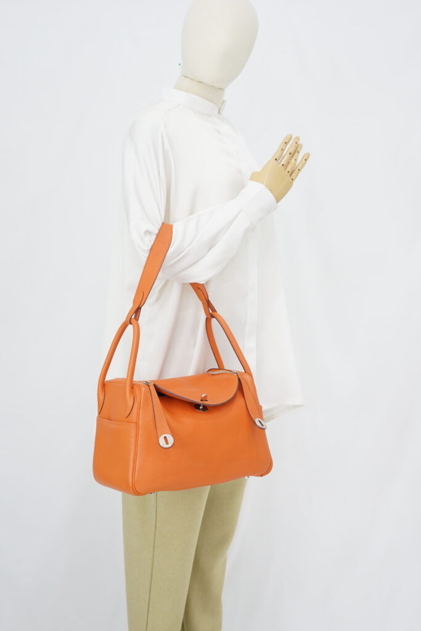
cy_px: 316
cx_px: 210
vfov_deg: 39.6
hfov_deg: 27.0
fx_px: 877
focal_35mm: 50
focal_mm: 50
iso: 640
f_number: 6.3
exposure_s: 1/8
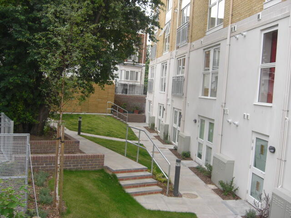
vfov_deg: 37.7
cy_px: 109
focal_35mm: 38
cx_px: 146
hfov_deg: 49.0
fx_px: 319
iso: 100
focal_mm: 7.9
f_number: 2.8
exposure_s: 1/80
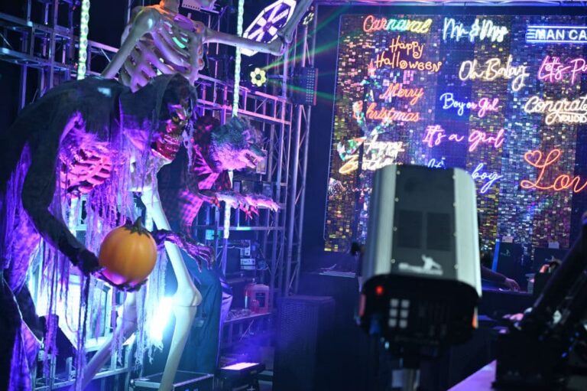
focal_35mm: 63
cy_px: 196
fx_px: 1027
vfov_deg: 21.5
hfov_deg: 31.9
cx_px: 294
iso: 720
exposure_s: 1/125
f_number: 4
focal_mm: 63
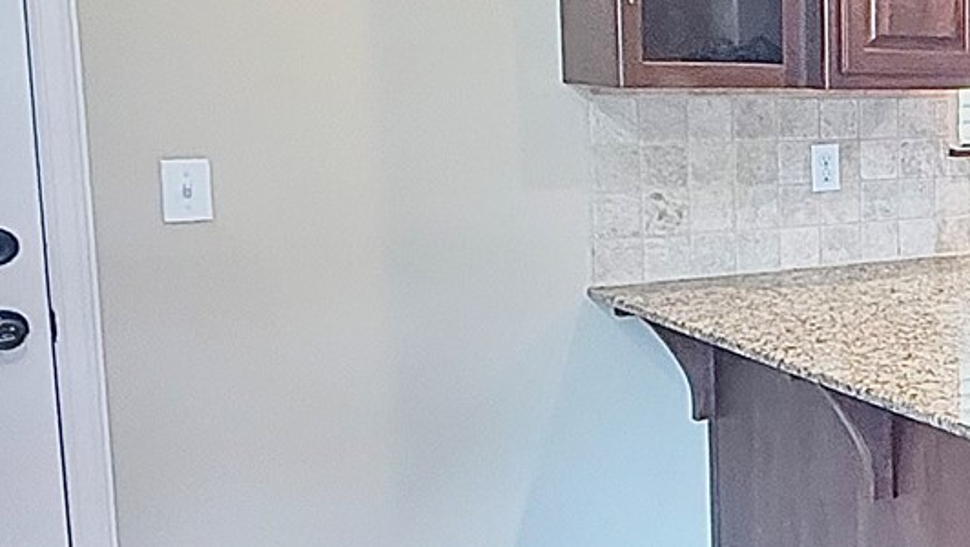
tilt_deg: -6.4
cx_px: 1333
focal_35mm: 55
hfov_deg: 28.9
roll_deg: -1.3
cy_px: 219
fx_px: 1415
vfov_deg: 21.8
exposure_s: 1/60
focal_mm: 2.22
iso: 640
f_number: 2.2
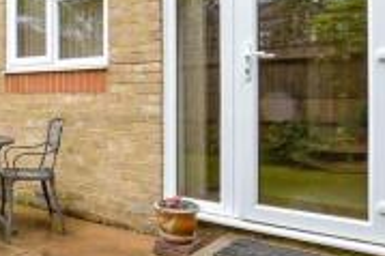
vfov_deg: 33.1
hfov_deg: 41.4
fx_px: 427
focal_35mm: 40
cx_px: -11
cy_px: 89
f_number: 8
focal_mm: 10
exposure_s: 1/25
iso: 160
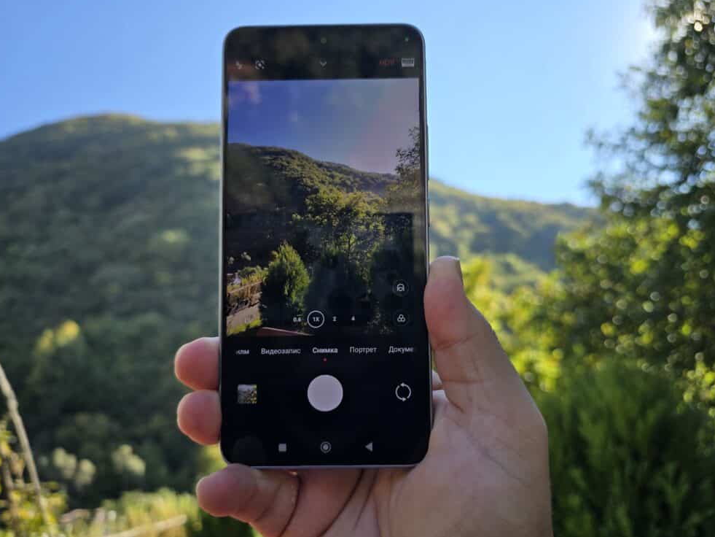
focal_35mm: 24
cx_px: 367
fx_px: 496
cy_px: 262
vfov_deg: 56.8
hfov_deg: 71.6
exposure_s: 1/535
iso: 12
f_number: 1.7
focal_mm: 6.3
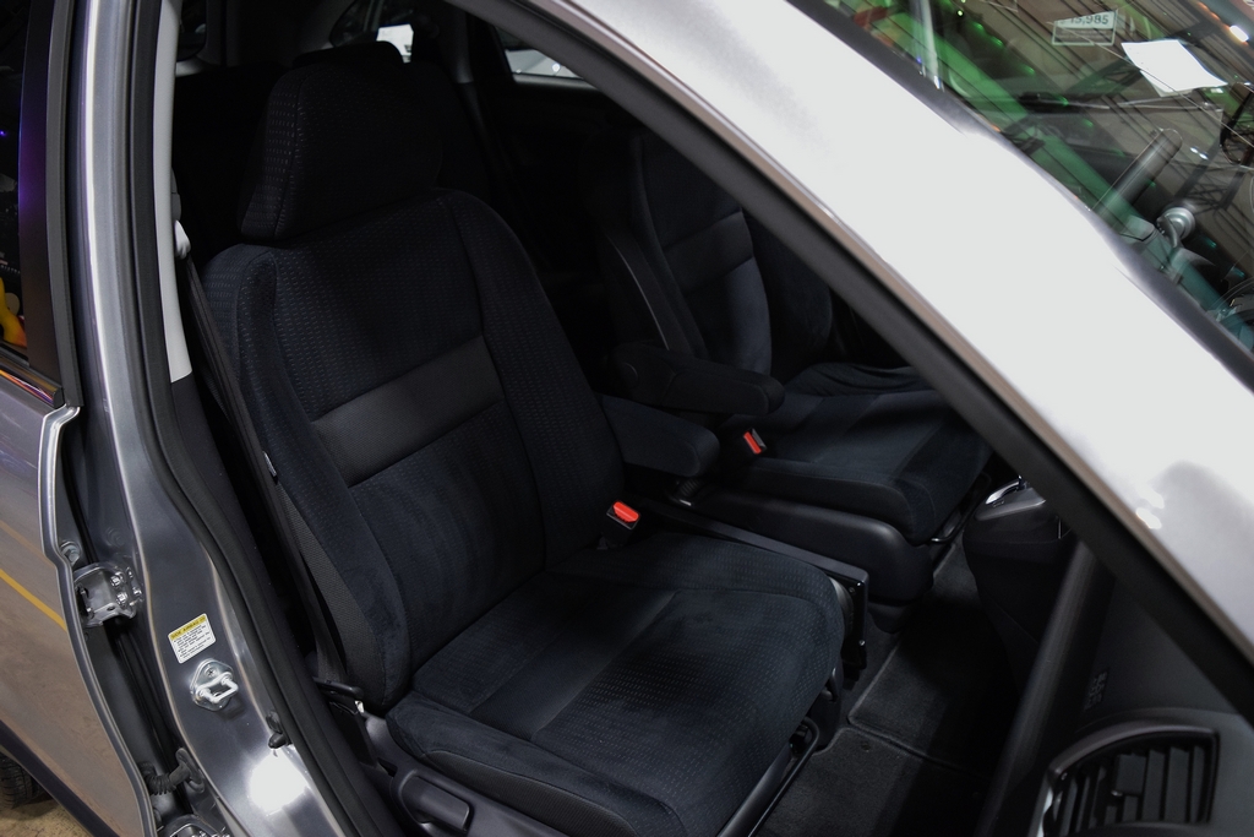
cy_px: 418
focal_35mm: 27
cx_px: 627
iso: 3200
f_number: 3.5
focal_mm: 18
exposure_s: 1/60
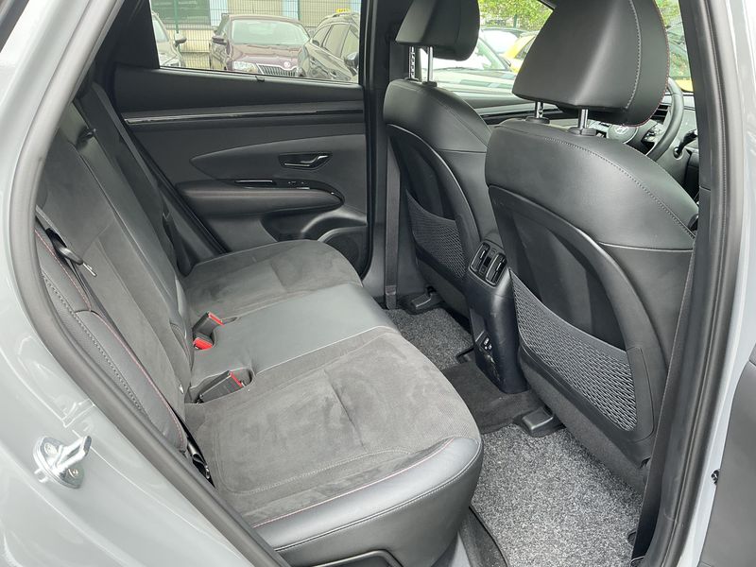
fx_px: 612
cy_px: 284
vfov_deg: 49.7
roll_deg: -1.6
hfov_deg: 63.4
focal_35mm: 28
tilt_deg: -22.5
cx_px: 378
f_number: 1.8
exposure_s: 1/106
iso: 64
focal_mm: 3
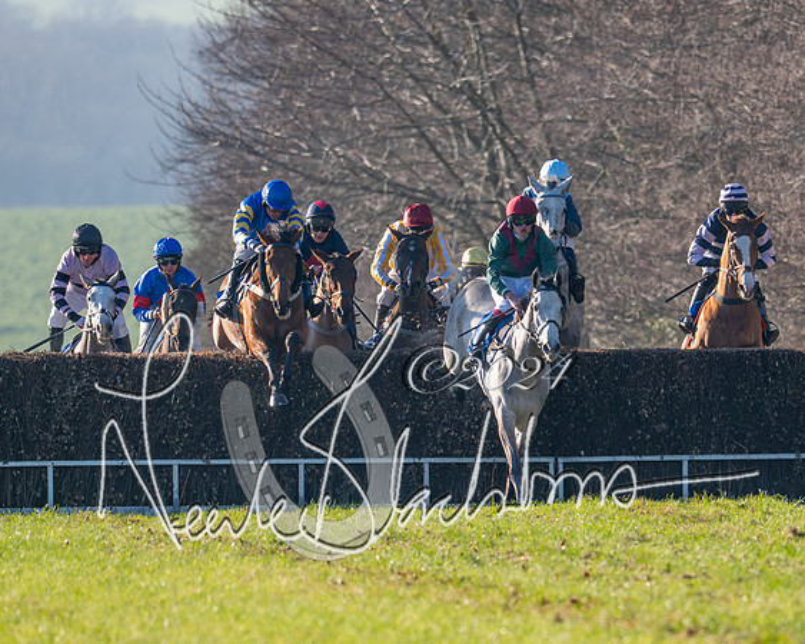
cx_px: 603
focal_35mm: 872
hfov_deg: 2.2
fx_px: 20769
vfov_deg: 1.8
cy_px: 347
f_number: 5
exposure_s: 1/2000
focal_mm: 400
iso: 400
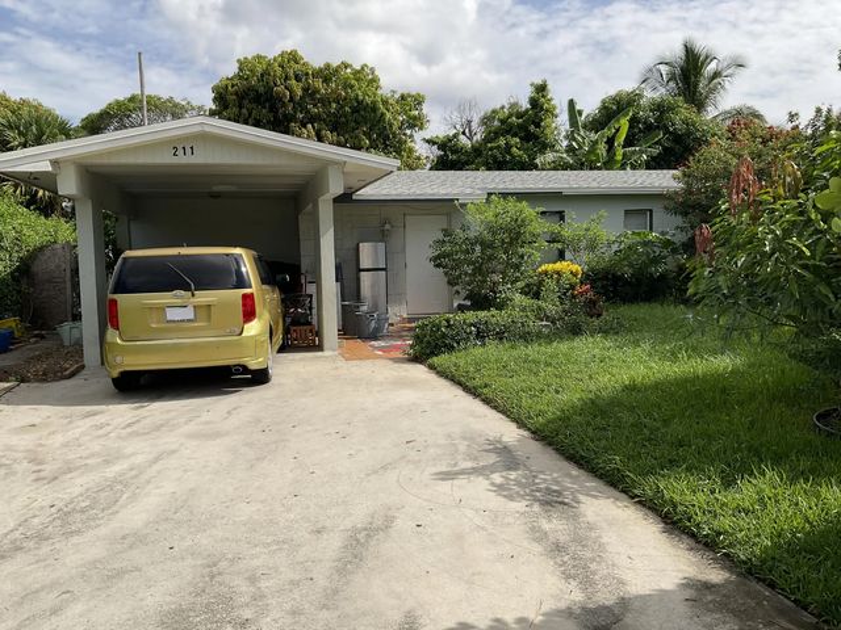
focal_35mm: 29
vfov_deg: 48.2
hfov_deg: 61.7
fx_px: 705
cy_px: 315
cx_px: 420
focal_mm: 3
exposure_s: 1/2801
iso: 16
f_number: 1.8
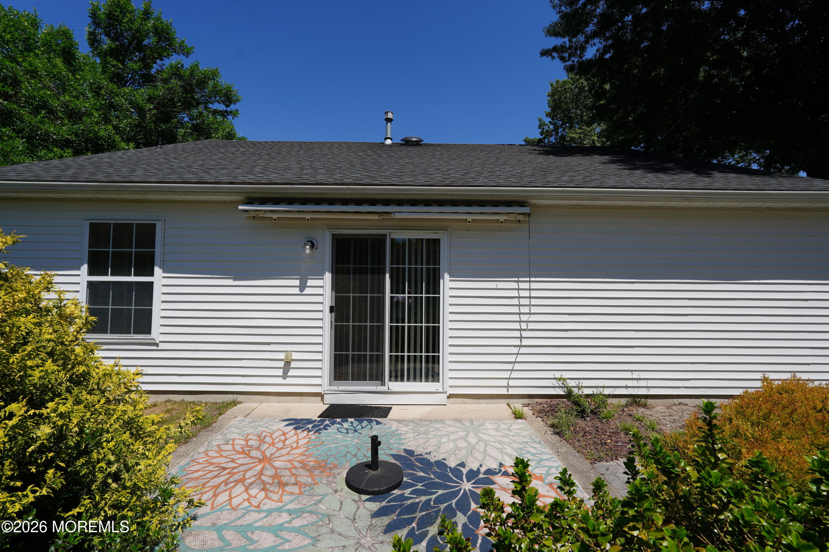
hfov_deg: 95.0
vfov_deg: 72.1
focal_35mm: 16
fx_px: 380
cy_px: 276
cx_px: 414
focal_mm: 16.5
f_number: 9
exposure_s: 1/400
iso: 125
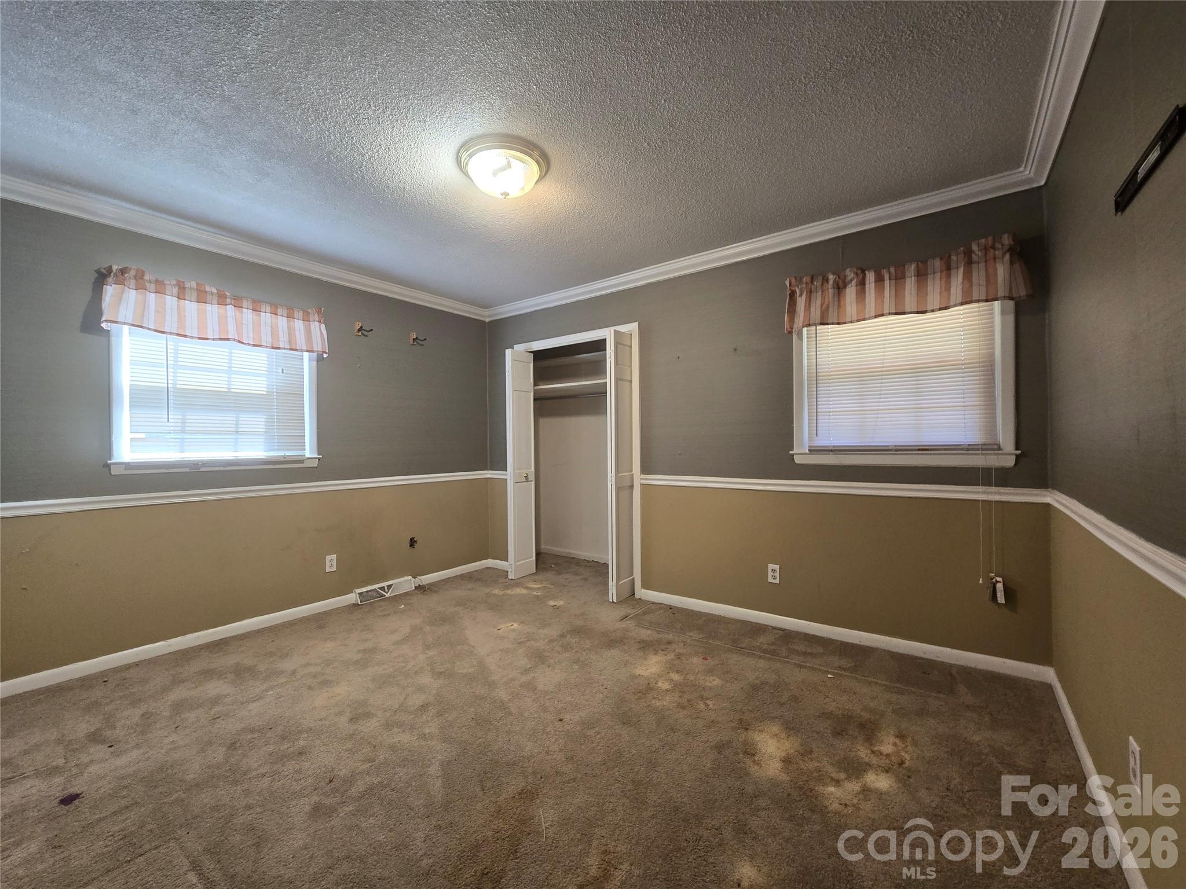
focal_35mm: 13
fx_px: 445
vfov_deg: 89.9
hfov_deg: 106.2
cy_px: 444
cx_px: 593
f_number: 2.2
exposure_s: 1/60
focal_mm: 2.2
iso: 160
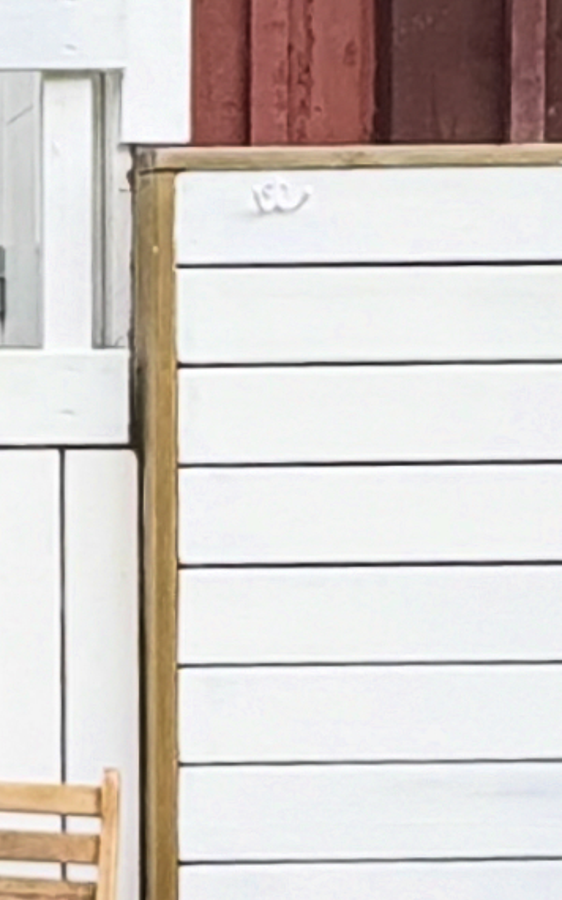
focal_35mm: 105
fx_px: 2574
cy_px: 417
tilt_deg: -1.2
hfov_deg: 11.6
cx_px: -425
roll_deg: +1.9
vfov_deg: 19.8
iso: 64
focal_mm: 2.22
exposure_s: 1/217
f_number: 2.2
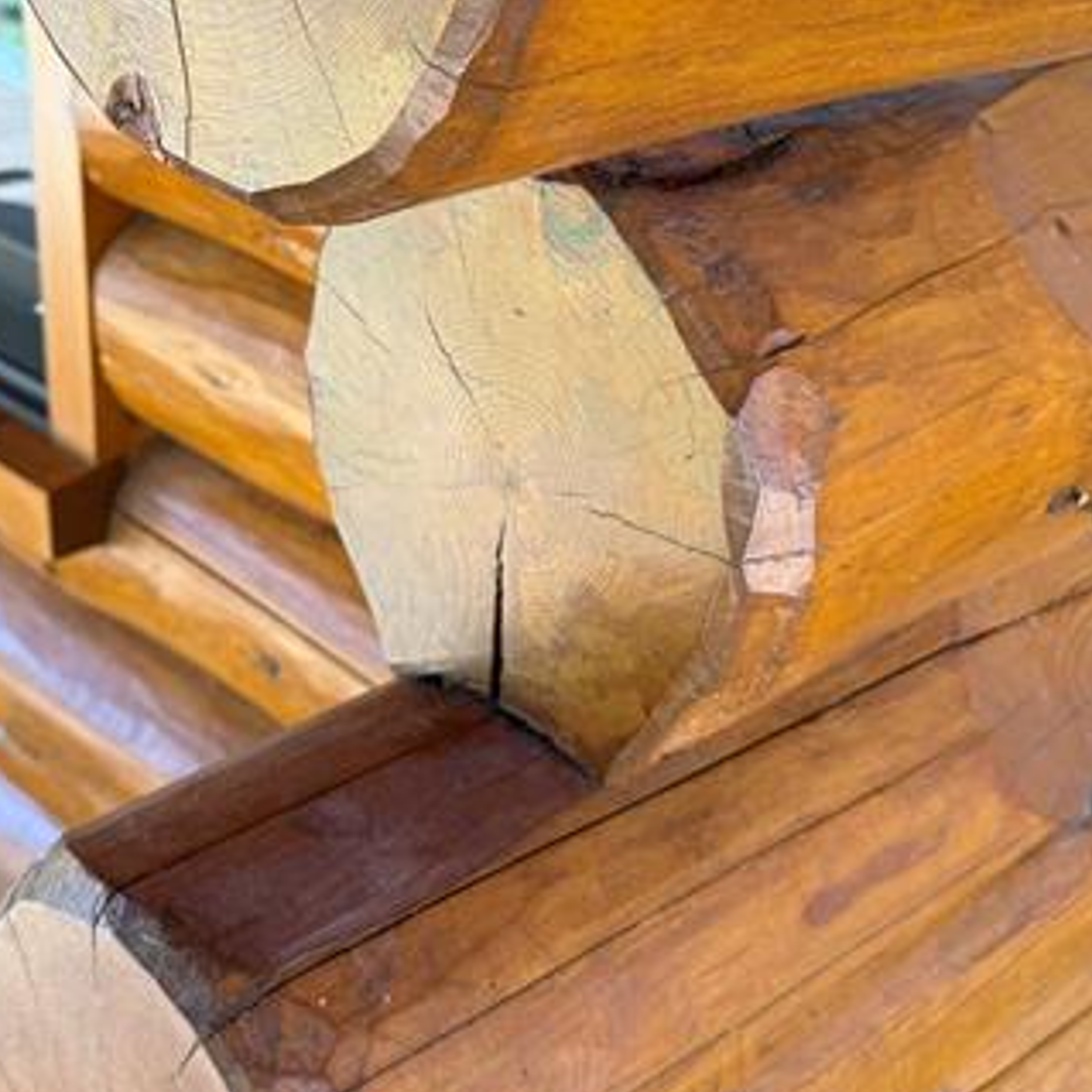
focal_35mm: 51
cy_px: 322
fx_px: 1820
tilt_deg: -20.3
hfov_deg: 33.3
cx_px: 445
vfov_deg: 33.0
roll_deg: -1.3
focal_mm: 6.76
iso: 100
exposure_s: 1/121
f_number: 1.78
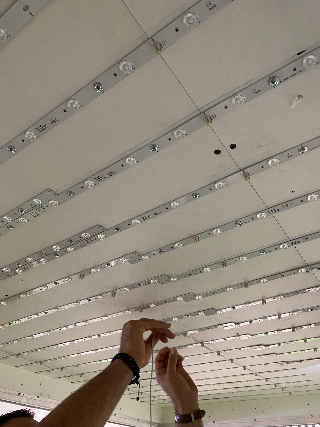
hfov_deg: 53.1
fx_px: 320
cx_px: 160
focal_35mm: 26
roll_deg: -5.1
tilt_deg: +40.7
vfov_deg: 67.3
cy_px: 214
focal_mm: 4.25
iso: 250
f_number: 1.8
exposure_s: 1/60
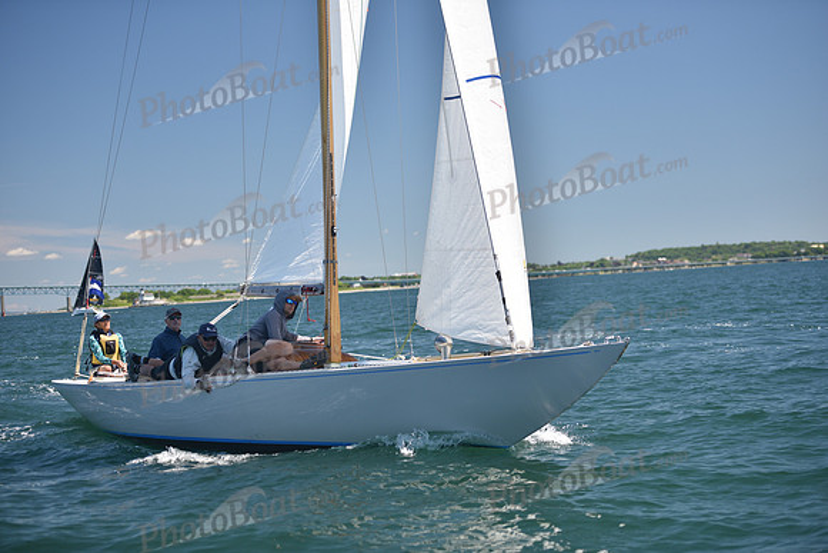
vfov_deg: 19.5
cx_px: 414
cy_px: 276
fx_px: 1610
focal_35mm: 70
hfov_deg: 28.8
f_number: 2.8
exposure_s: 1/1000
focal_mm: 70
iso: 200
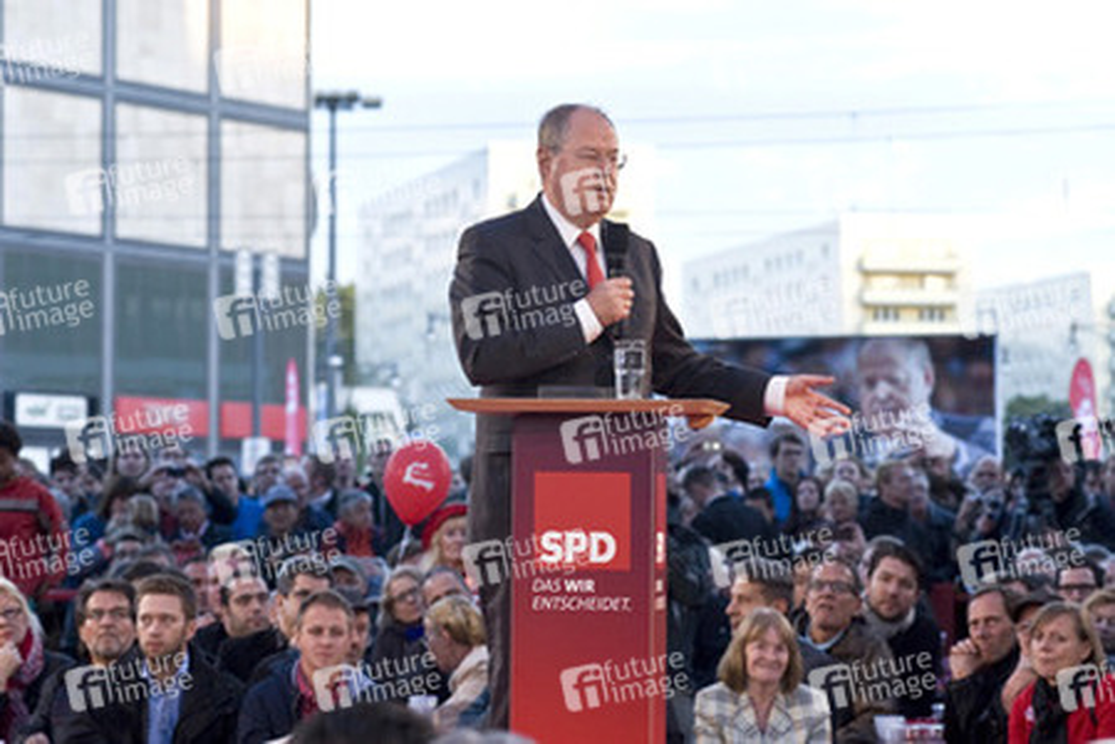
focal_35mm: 112
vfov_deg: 12.2
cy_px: 372
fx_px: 3469
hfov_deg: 18.3
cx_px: 558
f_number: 7.1
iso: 1600
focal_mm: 112
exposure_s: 1/320
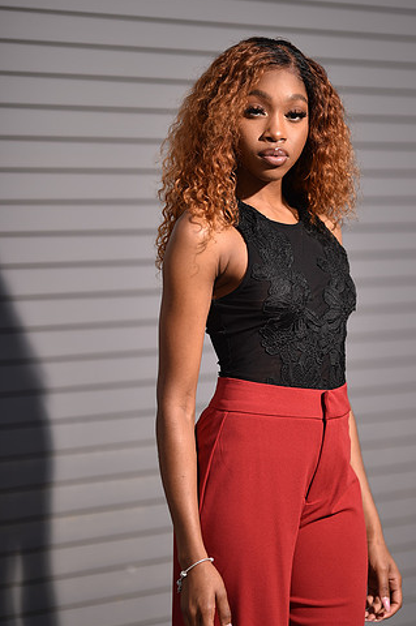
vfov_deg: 16.1
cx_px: 250
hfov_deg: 10.8
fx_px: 2206
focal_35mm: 127
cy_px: 339
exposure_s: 1/320
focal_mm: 105
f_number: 1.4
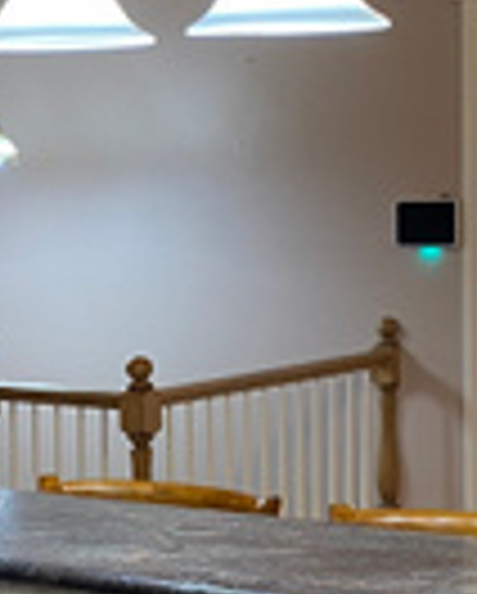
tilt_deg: -9.1
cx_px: 14
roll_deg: +2.1
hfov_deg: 12.4
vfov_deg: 15.6
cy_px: 428
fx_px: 2166
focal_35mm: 123
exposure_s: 1/60
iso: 125
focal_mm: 4.25
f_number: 1.8
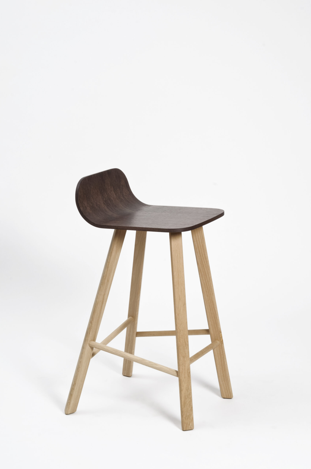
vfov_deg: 24.6
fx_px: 1072
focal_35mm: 82
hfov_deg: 16.5
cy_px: 234
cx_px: 156
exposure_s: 1/2
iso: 200
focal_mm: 55
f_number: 16
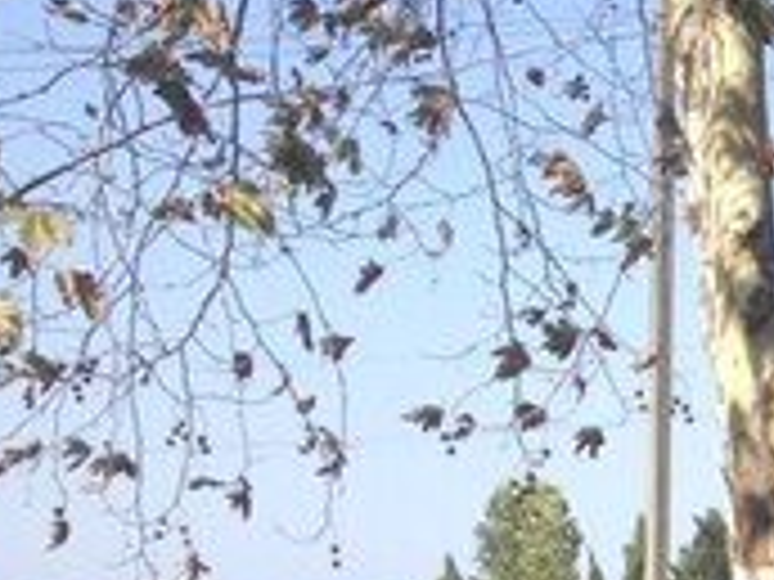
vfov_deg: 10.7
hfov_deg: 13.2
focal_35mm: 134
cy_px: 861
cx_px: 1418
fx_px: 2996
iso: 50
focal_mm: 4.28
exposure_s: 1/876
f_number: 2.4
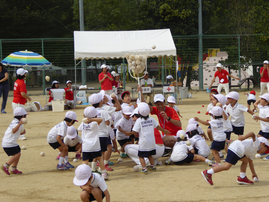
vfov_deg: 17.4
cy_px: 101
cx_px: 134
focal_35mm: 85
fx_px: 661
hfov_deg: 23.0
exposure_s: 1/640
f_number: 4.7
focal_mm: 14.1
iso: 100
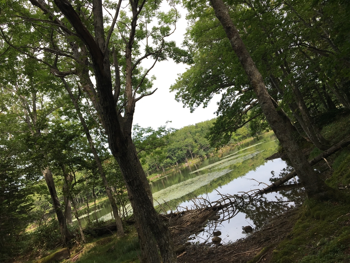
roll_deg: +21.6
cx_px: 175
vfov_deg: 48.2
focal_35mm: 29
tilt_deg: +7.5
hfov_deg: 61.7
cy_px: 132
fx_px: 293
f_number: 2.2
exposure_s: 1/712
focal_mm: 4.15
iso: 25
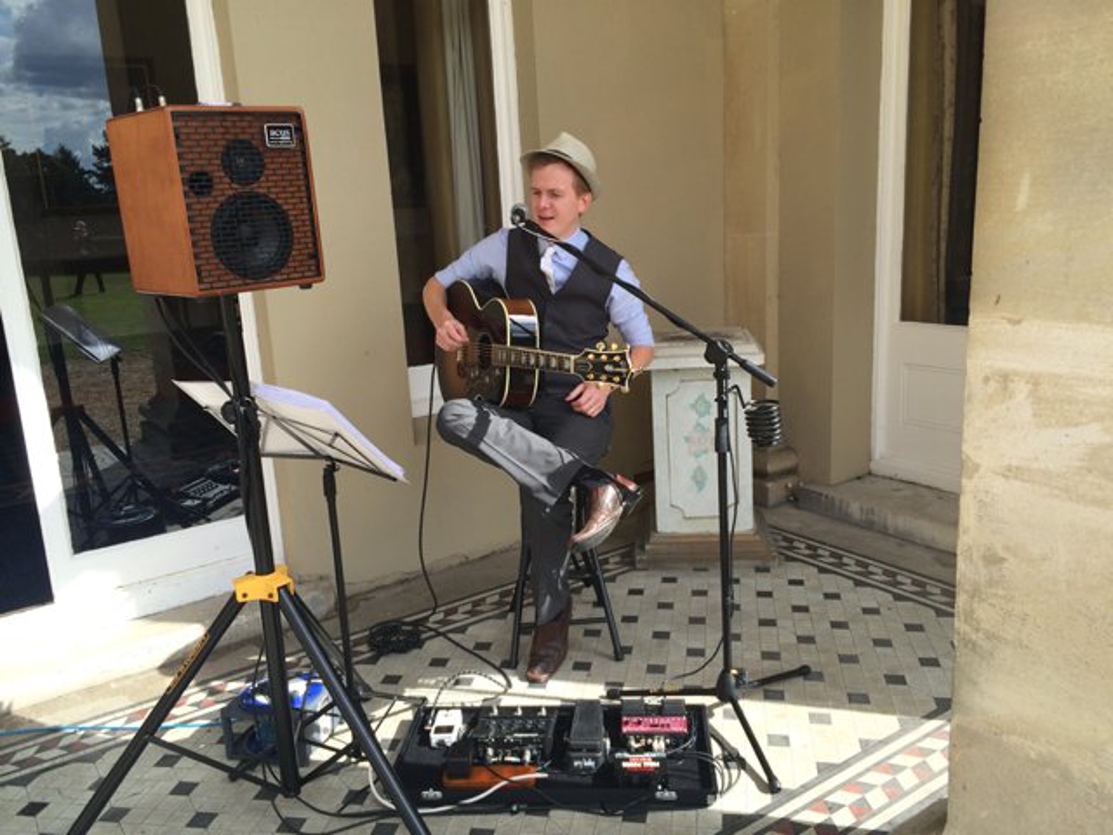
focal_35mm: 30
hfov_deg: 60.0
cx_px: 556
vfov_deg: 46.8
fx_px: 965
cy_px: 418
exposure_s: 1/672
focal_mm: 4.12
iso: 32
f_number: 2.2
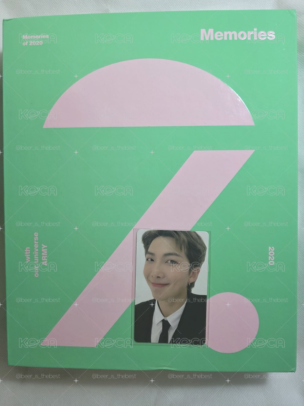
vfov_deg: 73.9
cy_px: 203
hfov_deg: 58.9
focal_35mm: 23
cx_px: 152
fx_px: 269
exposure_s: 1/120
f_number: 1.7
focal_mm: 6.3
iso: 320
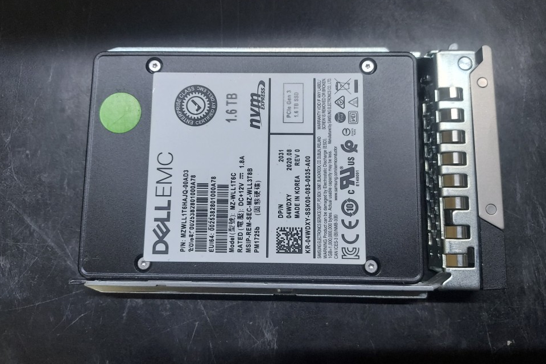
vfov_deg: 49.5
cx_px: 280
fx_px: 394
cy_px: 169
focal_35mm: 26
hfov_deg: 69.4
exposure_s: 1/60
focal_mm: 4.6
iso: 160
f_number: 1.8
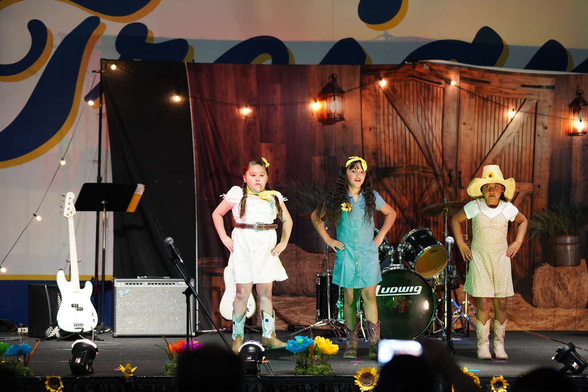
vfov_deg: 12.7
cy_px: 196
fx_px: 1764
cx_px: 294
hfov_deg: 18.9
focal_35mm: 108
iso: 5000
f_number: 2.8
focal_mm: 108
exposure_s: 1/160
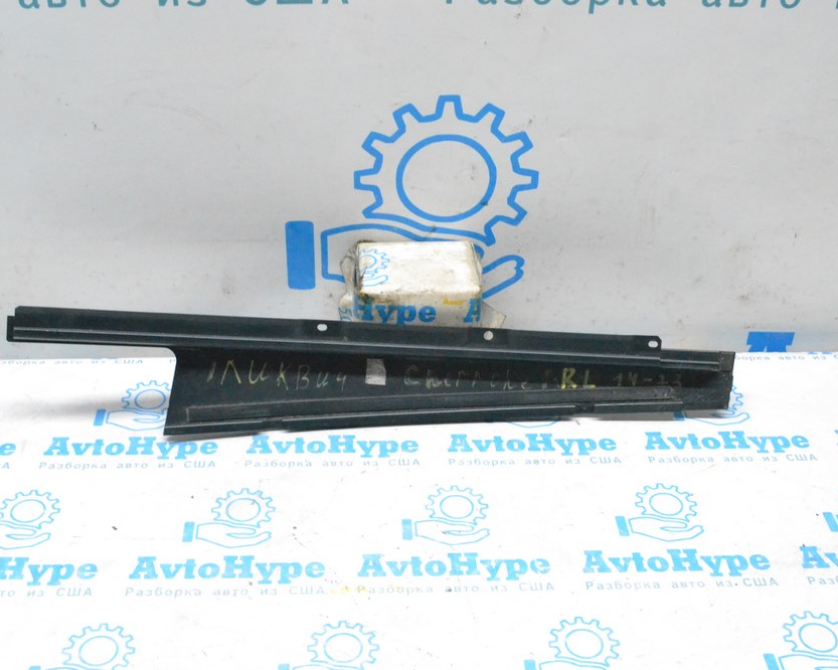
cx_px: 401
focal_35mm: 45
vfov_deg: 33.4
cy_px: 338
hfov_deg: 41.2
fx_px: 1116
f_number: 10
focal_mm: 26
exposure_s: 1/125
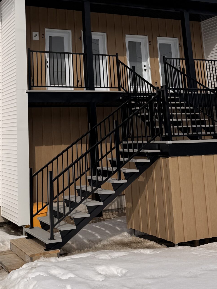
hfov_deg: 29.9
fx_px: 401
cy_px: 57
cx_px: 60
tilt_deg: +11.8
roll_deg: +2.8
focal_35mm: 48
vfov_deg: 38.2
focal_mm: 6.76
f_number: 1.78
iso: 80
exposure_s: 1/14286
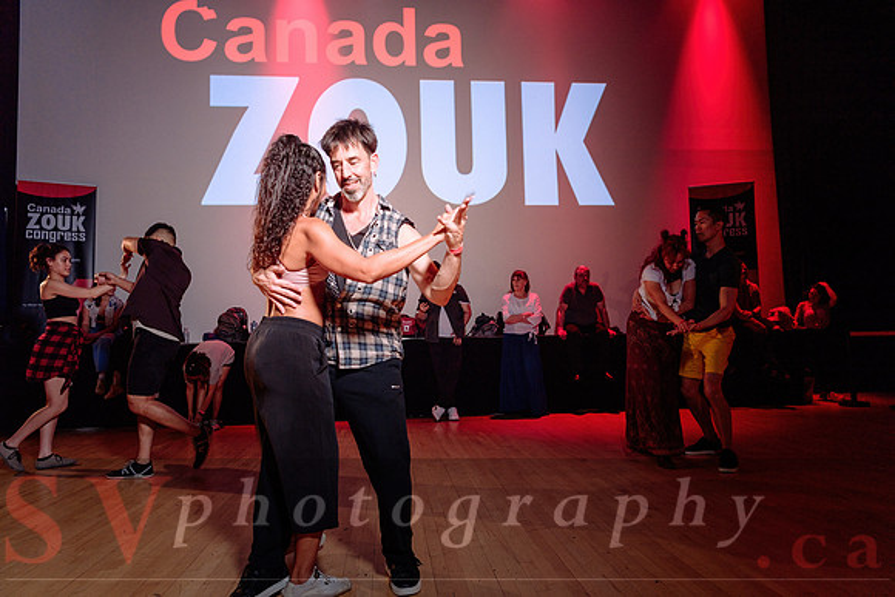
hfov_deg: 73.7
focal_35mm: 24
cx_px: 448
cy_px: 298
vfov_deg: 53.2
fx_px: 597
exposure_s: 1/60
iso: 800
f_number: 2.8
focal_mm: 24
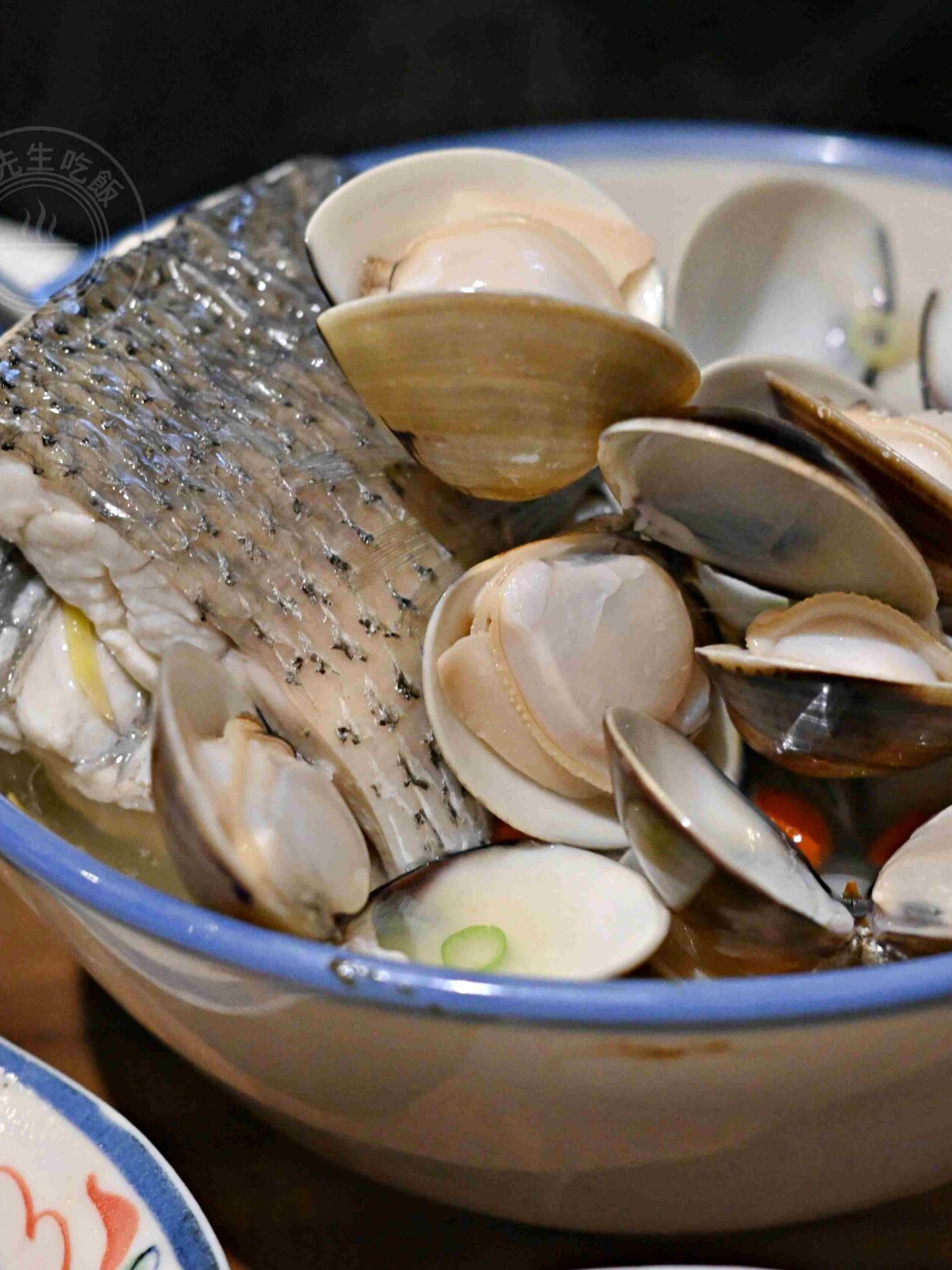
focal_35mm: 109
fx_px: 3998
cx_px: 641
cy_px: 635
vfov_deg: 18.0
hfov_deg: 13.6
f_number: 3.2
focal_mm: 50
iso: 3200
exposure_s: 1/200
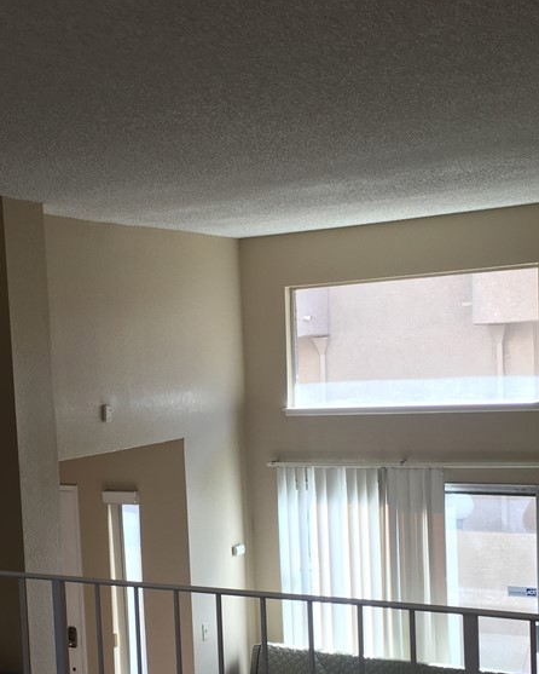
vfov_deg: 35.6
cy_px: 451
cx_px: 173
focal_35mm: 52
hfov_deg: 28.9
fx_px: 1036
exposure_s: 1/60
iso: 25
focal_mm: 4.15
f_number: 2.2
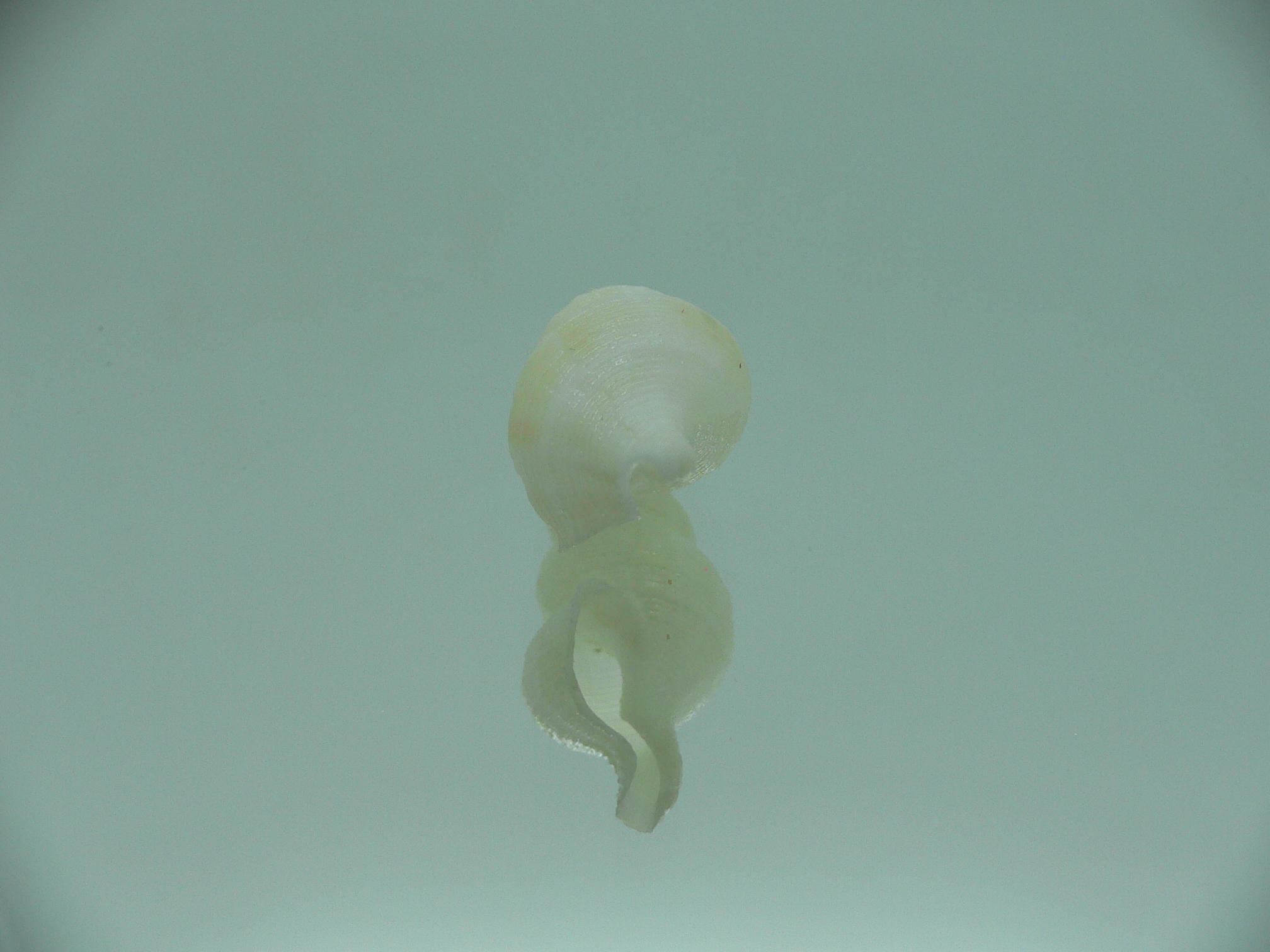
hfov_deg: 52.6
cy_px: 476
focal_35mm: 35
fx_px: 1284
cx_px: 635
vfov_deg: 40.7
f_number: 2.8
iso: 80
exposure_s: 1/80
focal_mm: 4.6
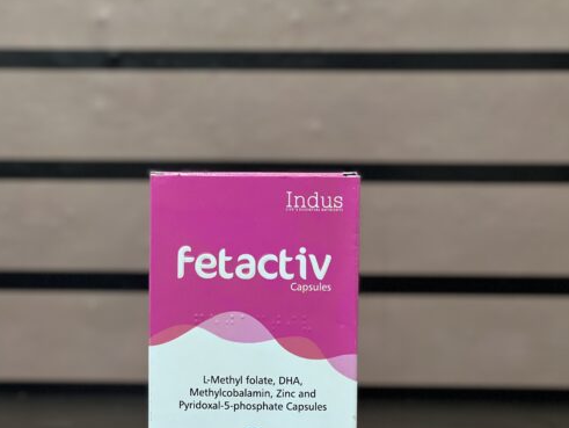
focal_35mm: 94
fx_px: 1546
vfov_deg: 15.7
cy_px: 255
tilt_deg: -0.9
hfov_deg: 20.8
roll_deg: -0.1
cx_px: 248
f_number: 2.8
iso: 250
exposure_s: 1/33
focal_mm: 9
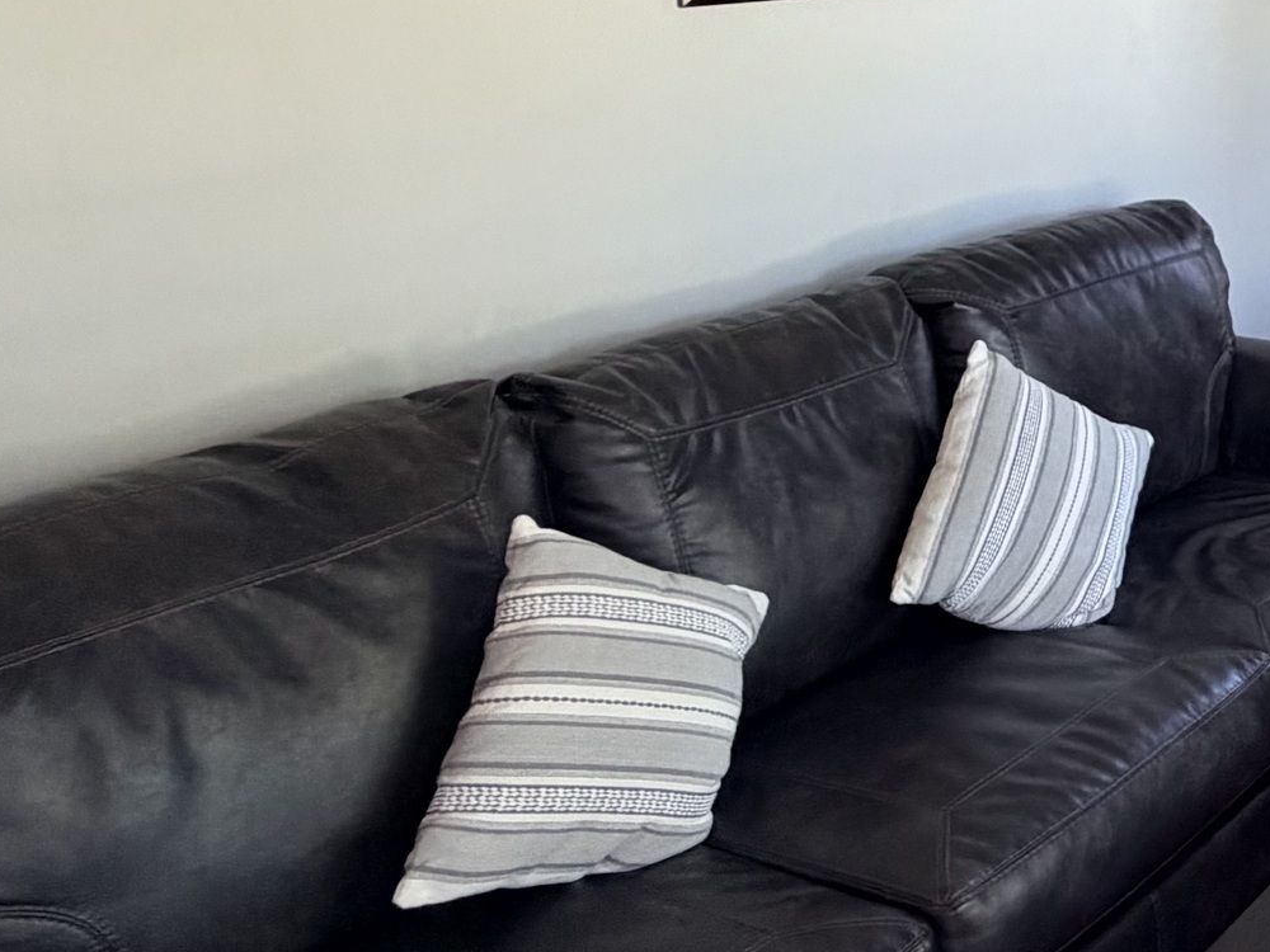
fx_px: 1578
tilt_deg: -7.6
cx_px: 1538
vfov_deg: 31.8
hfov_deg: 34.6
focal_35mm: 43
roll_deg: +0.8
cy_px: 69
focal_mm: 2.22
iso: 320
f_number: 2.2
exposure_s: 1/100
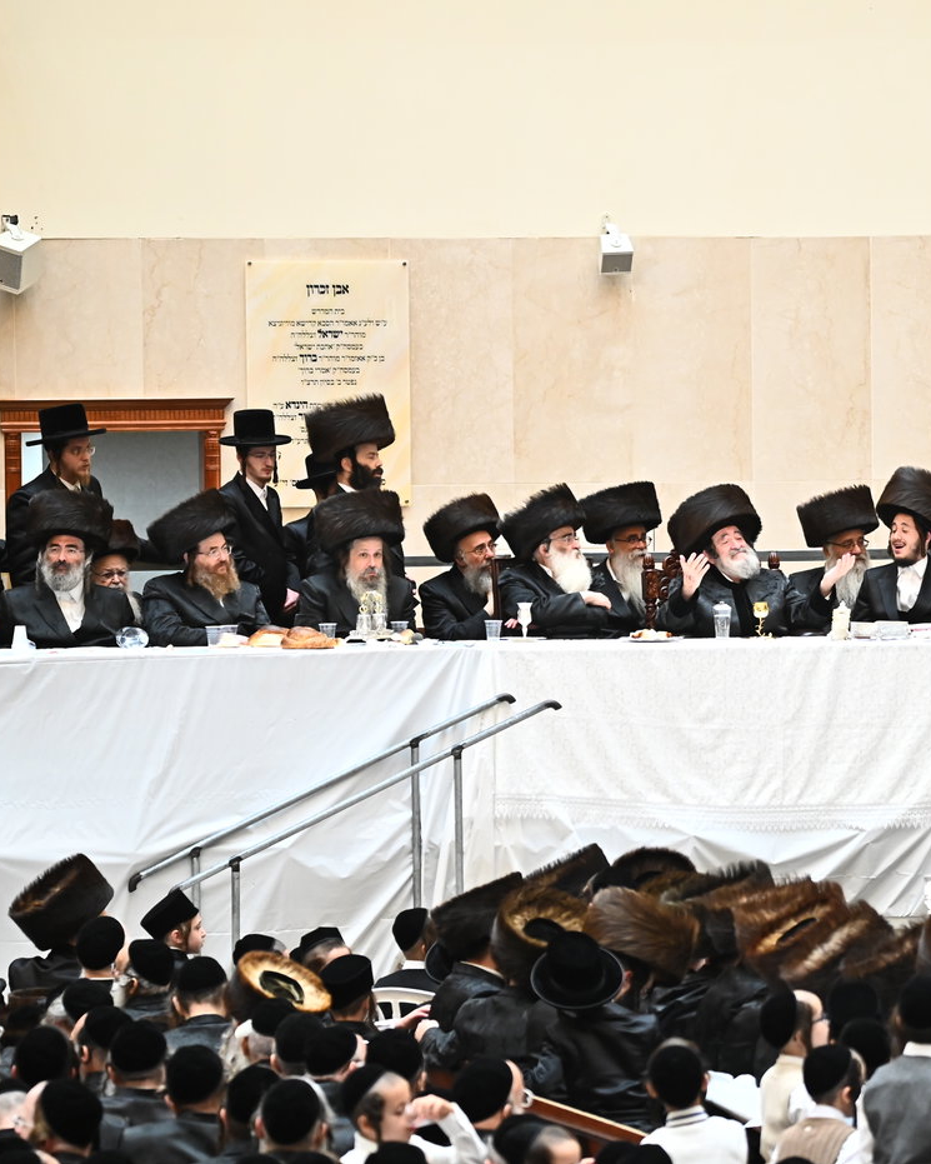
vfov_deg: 7.6
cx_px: 721
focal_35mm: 254
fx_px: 8747
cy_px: 582
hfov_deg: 6.1
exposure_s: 1/200
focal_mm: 180
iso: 4000
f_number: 5
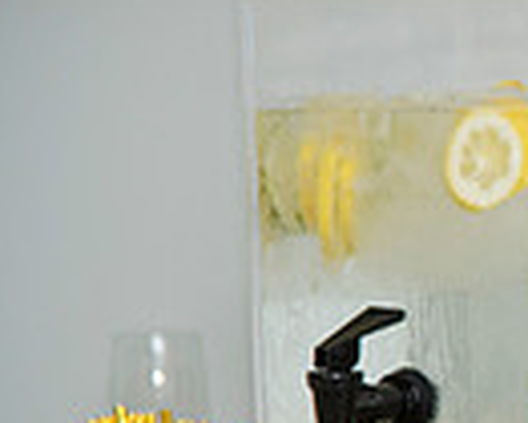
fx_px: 6803
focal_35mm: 435
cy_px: 344
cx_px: 979
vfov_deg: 3.6
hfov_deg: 4.4
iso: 1000
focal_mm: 105
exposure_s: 1/125
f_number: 4
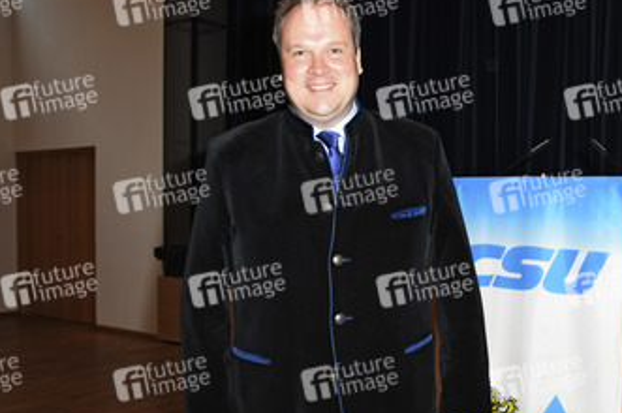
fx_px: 777
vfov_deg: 29.8
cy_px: 238
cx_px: 375
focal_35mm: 45
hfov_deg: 43.4
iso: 640
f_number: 4.5
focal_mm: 22
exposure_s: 1/160
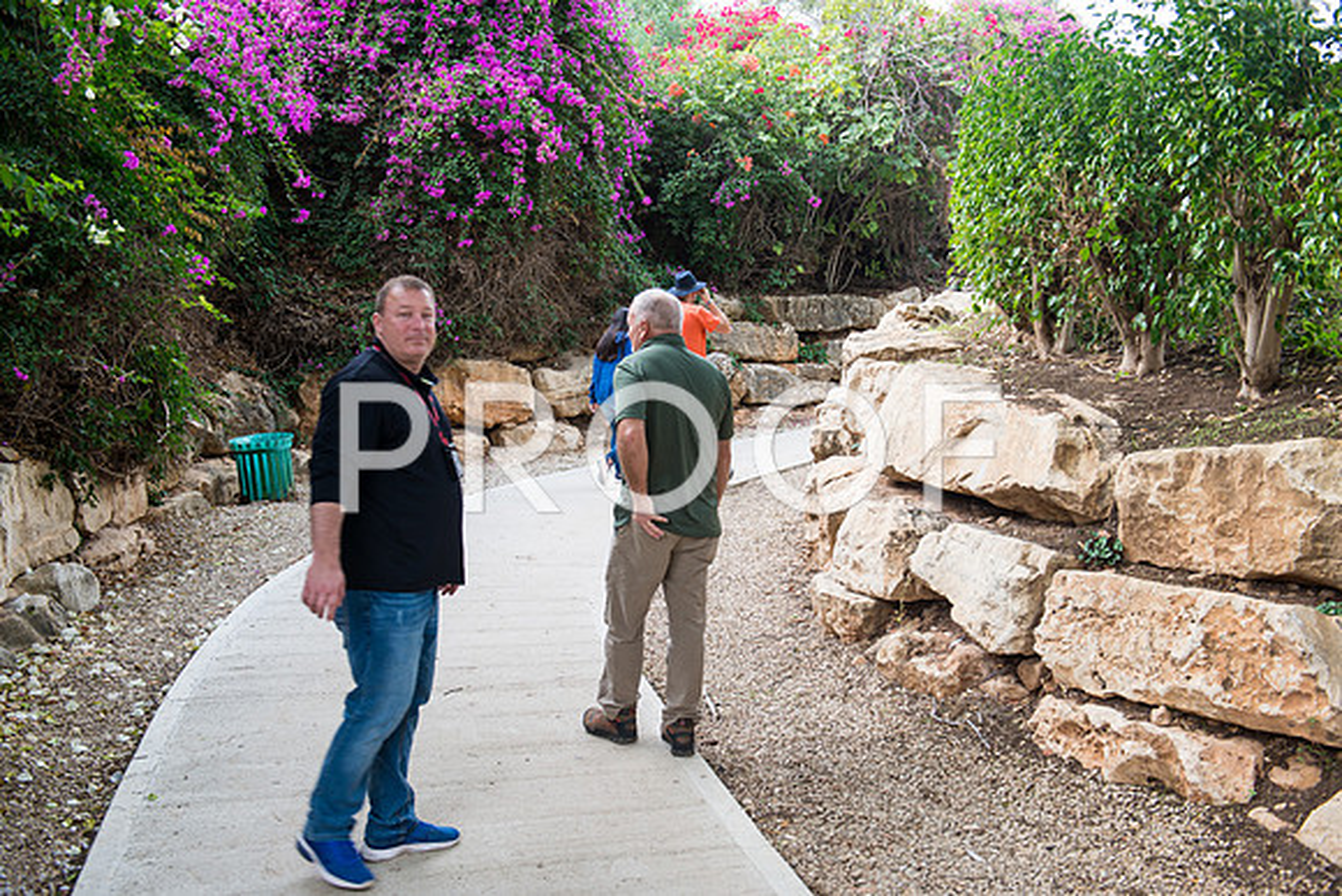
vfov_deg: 35.1
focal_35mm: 38
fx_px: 1417
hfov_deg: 50.7
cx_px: 671
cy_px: 448
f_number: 3.5
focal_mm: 38
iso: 100
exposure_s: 1/80
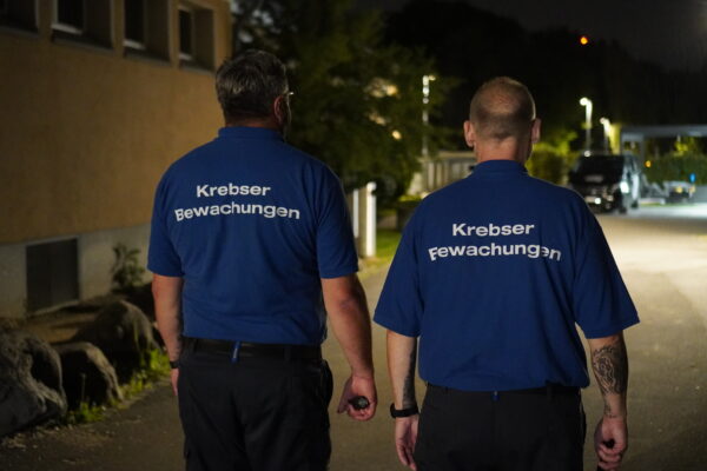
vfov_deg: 25.8
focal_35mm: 52
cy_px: 236
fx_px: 1031
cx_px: 354
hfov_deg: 37.9
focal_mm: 35
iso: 6400
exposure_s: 1/15
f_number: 2
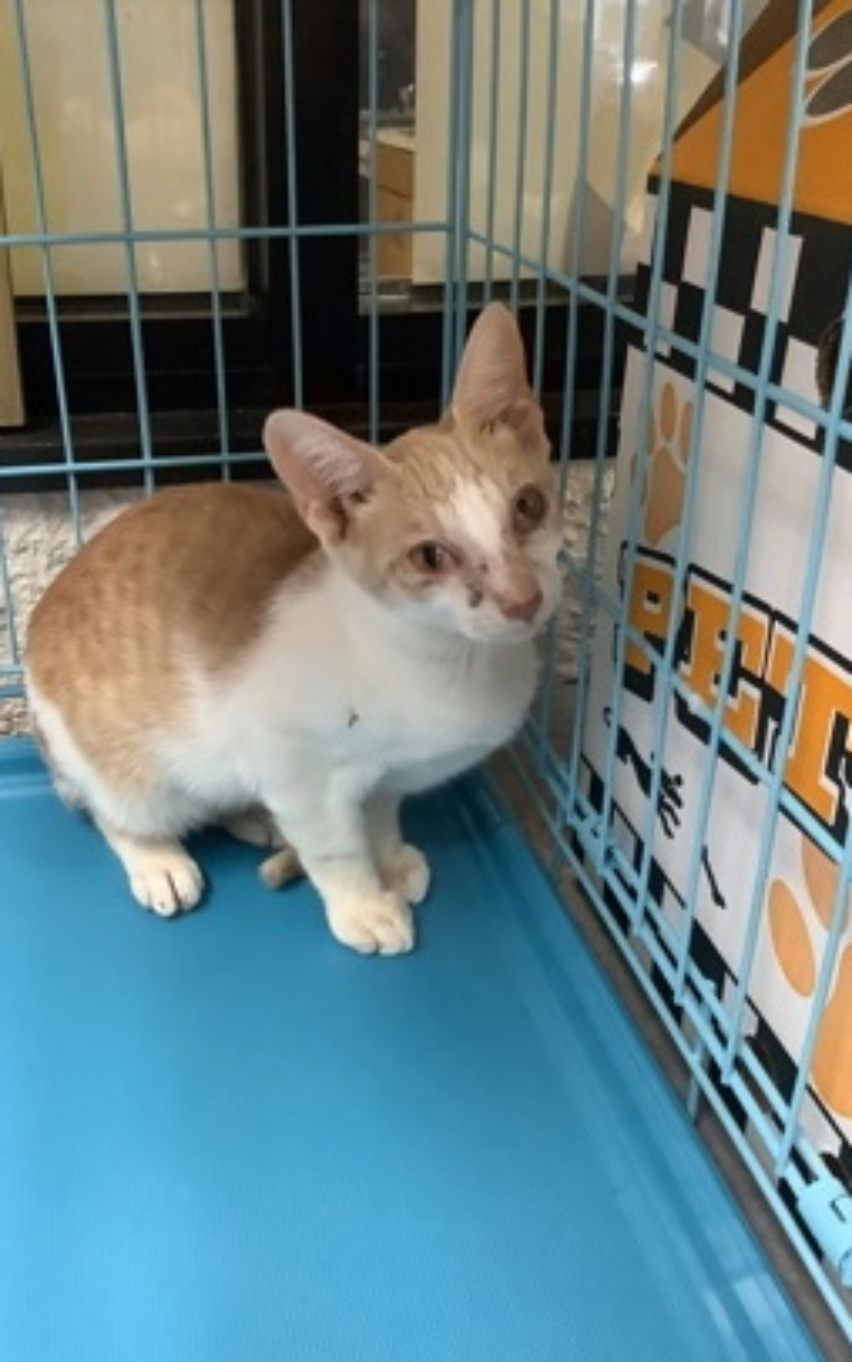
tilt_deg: -26.5
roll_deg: +1.1
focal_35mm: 34
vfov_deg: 56.7
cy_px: 678
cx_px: 344
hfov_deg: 37.2
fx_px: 1262
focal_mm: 3.3
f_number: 2.4
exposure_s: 1/33
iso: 400
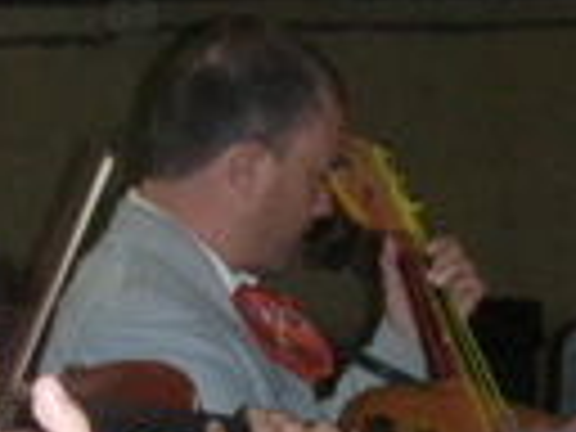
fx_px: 3162
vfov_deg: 7.8
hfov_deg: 10.4
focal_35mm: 190
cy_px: 338
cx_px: 302
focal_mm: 6.7
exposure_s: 1/30
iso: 250
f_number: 3.5
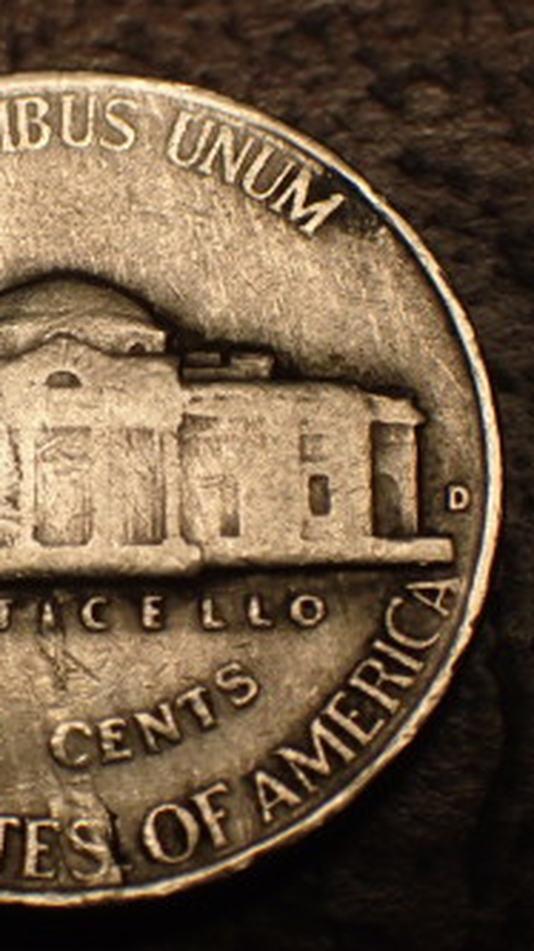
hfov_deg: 11.0
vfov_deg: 19.6
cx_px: 54
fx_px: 2747
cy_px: 477
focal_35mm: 109
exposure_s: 1/320
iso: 640
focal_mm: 13.47
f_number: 4.2
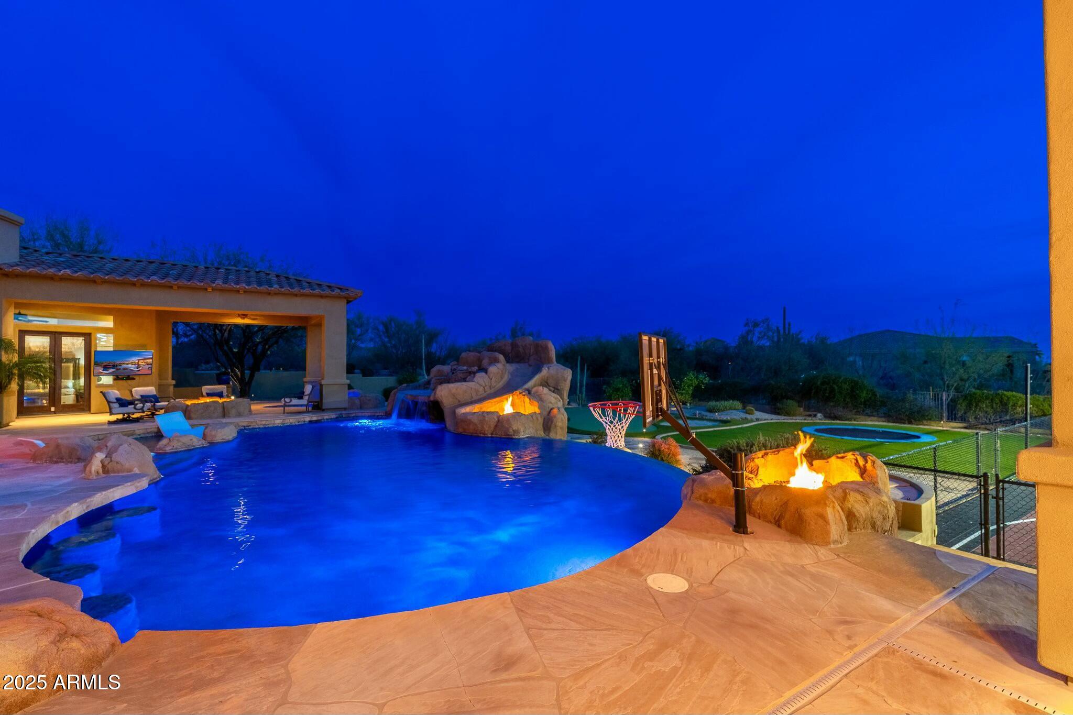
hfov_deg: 95.0
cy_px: 358
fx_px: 492
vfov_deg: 72.0
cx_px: 536
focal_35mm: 16
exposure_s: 1/30
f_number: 5.6
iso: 500
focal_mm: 16.5
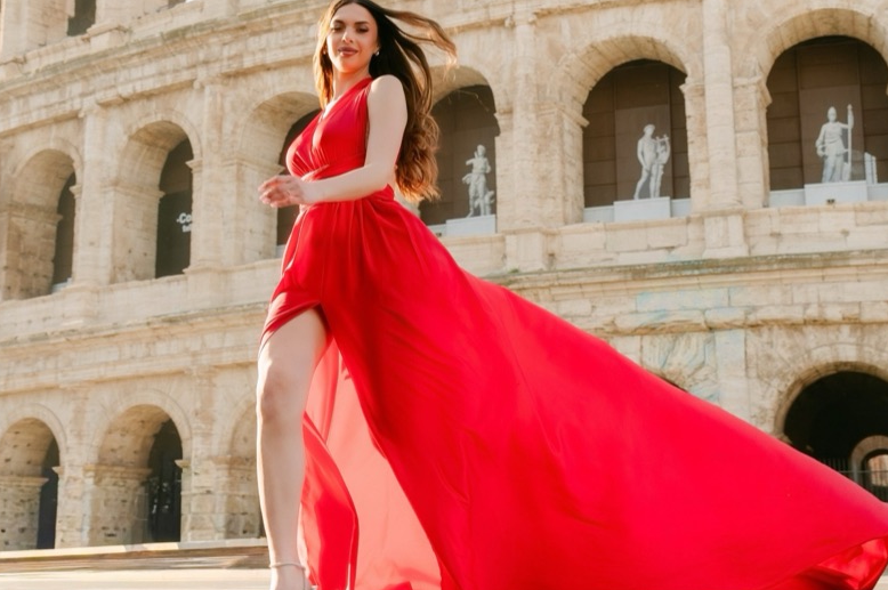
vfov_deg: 25.0
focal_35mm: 54
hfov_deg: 36.9
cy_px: 236
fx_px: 1331
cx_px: 419
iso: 200
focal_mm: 35
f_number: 8
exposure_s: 1/250
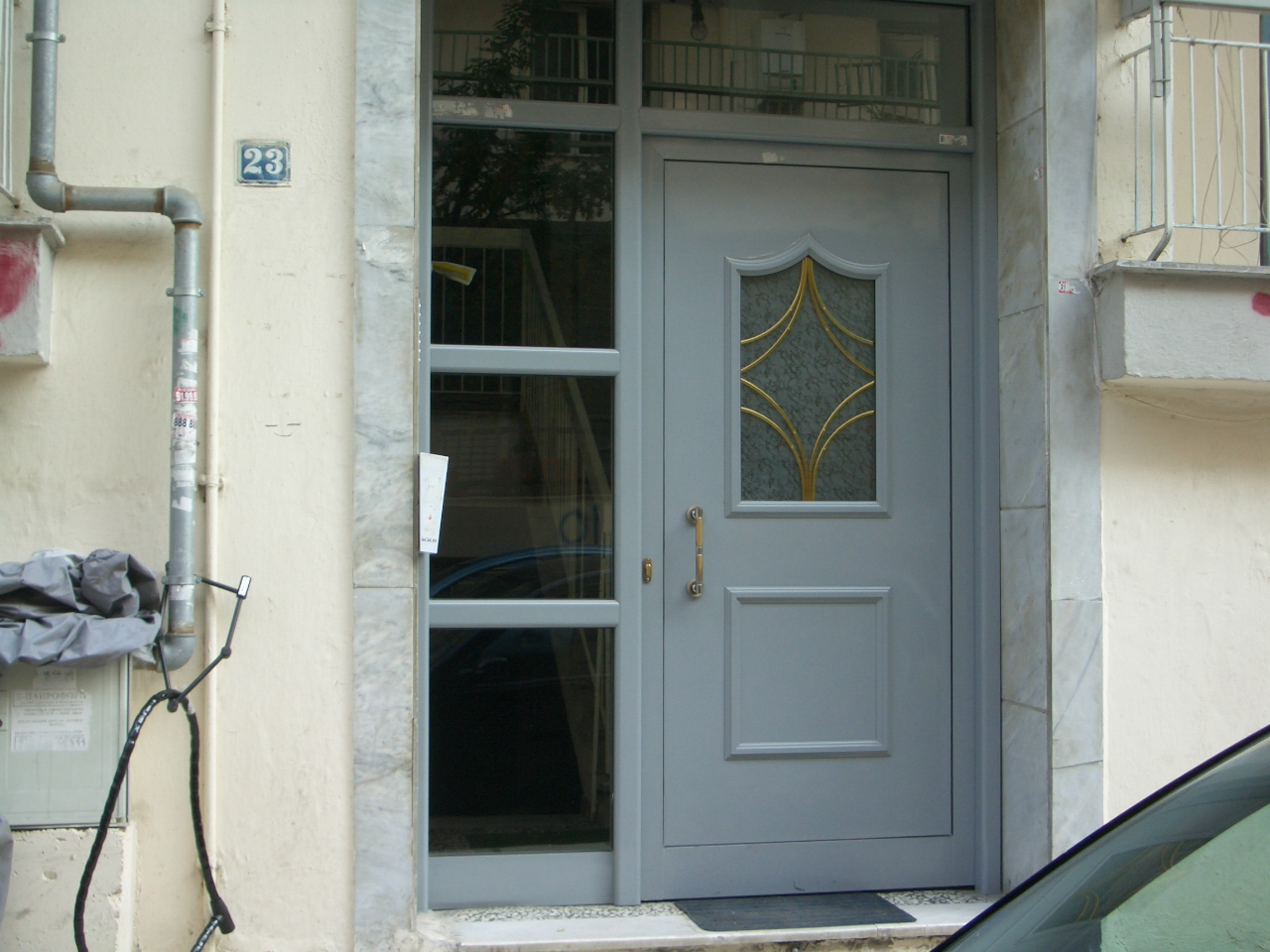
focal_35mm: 49
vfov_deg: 29.7
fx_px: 1798
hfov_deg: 38.9
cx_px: 635
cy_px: 476
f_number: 3.1
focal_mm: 8.2
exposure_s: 1/80
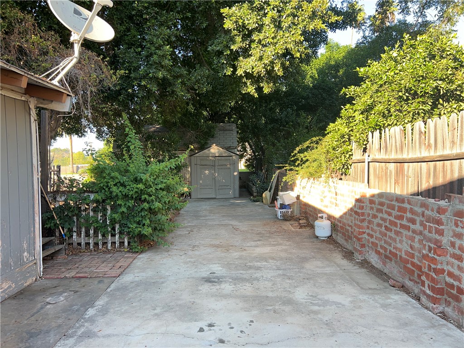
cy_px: 174
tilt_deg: -2.2
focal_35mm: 26
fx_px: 349
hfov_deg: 67.3
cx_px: 232
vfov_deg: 53.1
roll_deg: +1.8
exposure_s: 1/227
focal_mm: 5.7
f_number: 1.5
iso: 50
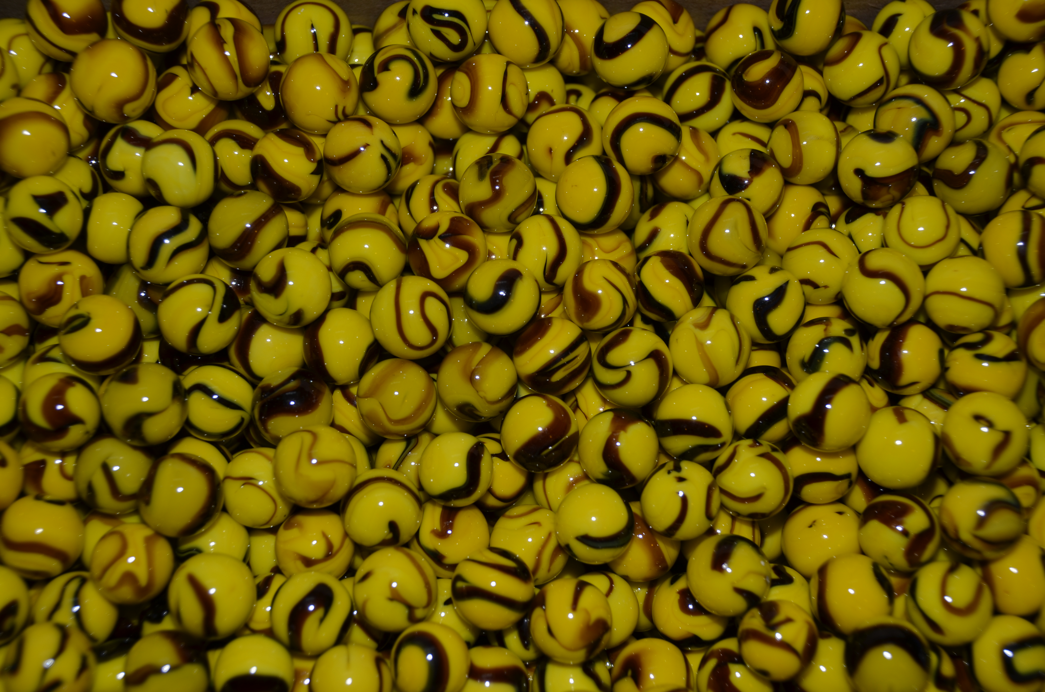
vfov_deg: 21.5
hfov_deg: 32.0
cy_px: 346
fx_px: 1825
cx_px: 522
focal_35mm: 63
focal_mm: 42
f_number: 4.8
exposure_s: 1/60
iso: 100
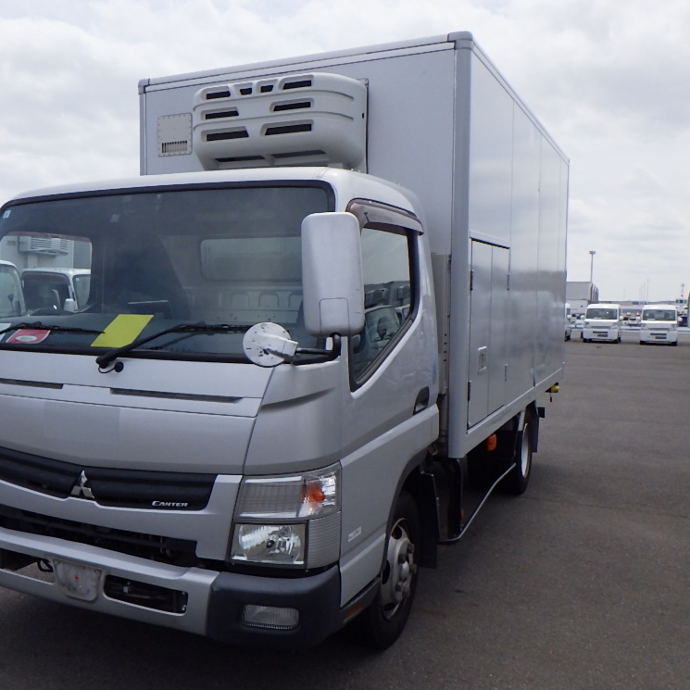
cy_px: 345
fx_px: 767
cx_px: 241
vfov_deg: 48.5
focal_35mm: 34
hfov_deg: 47.8
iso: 250
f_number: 4.2
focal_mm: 5
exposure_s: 1/2000
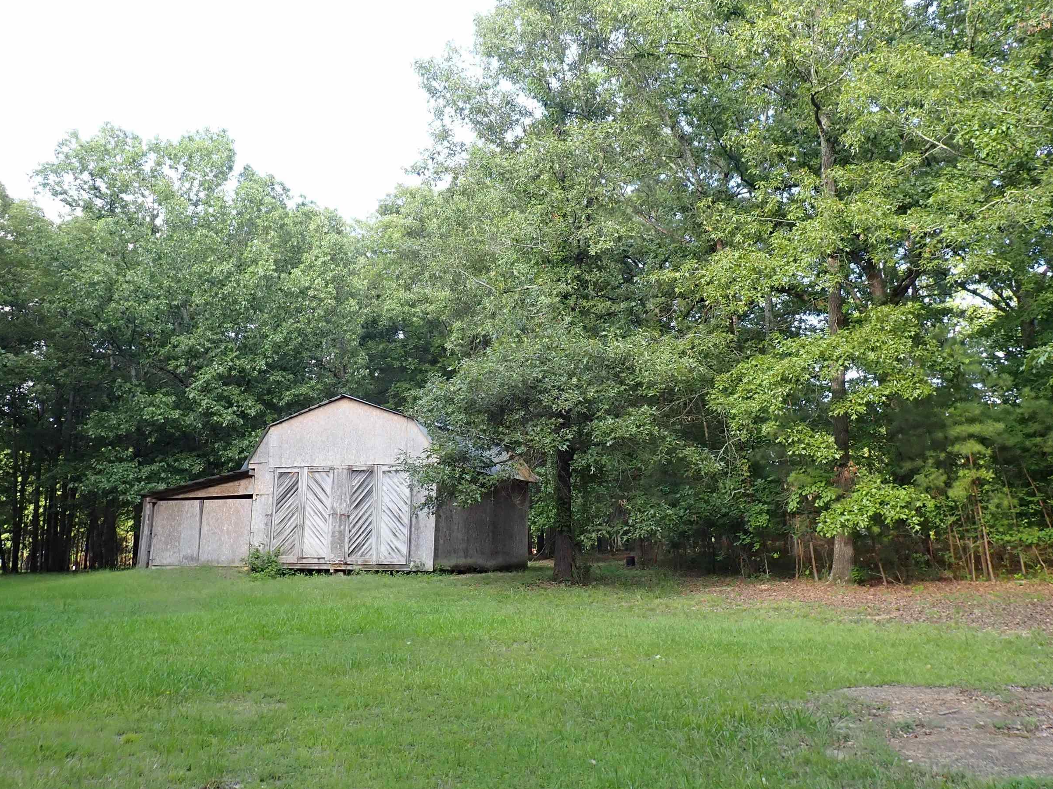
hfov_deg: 56.8
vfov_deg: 44.1
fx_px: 973
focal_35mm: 32
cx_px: 504
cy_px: 373
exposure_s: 1/125
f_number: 2.8
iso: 100
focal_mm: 4.5
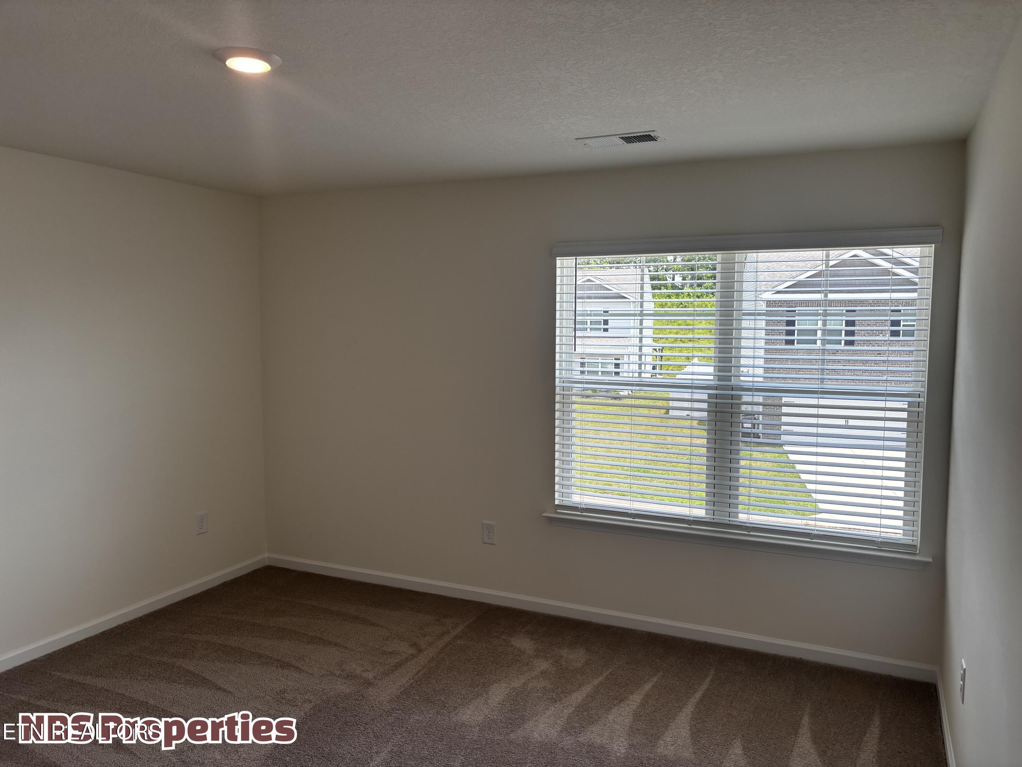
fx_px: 768
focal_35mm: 26
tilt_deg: -5.2
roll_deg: -0.7
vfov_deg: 53.1
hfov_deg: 67.3
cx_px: 511
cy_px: 384
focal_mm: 5.96
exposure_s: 1/247
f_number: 1.6
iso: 40
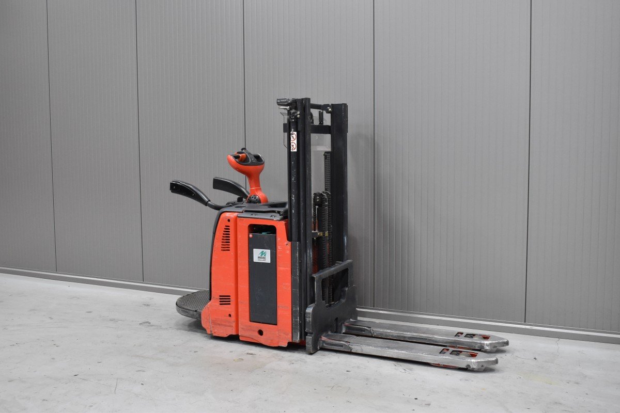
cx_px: 310
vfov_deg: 36.9
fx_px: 620
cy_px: 206
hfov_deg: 53.1
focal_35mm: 36
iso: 1600
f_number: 5.6
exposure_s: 1/50
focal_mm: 24
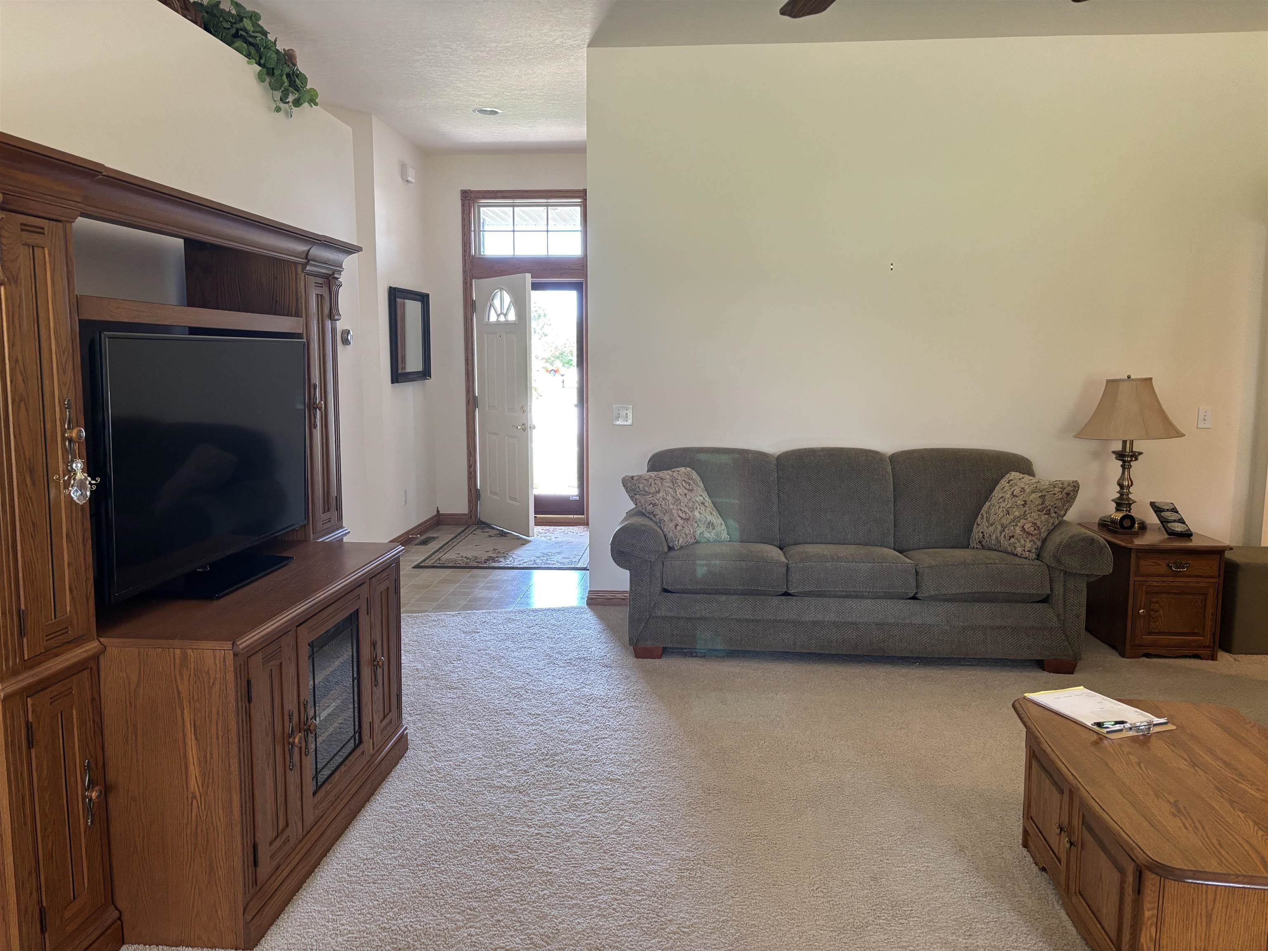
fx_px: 952
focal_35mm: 26
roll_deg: +0.1
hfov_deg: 67.3
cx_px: 634
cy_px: 476
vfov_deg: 53.1
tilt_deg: -7.1
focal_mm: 5.96
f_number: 1.6
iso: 160
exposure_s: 1/60
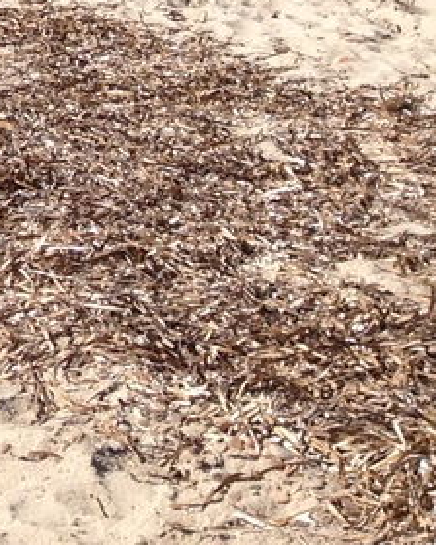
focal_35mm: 195
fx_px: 3145
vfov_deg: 9.4
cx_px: -1022
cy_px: -461
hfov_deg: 6.9
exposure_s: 1/1842
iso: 64
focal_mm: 4.28
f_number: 2.4
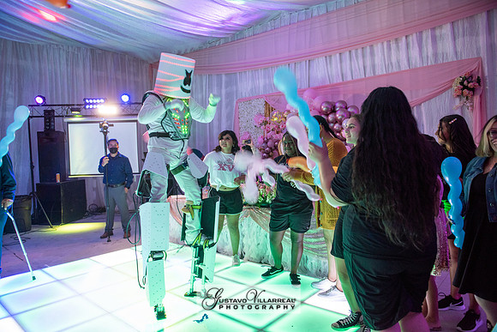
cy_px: 166
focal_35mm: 24
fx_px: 331
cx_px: 248
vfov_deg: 53.2
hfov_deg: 73.7
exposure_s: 1/60
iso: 1250
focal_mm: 24
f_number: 3.2
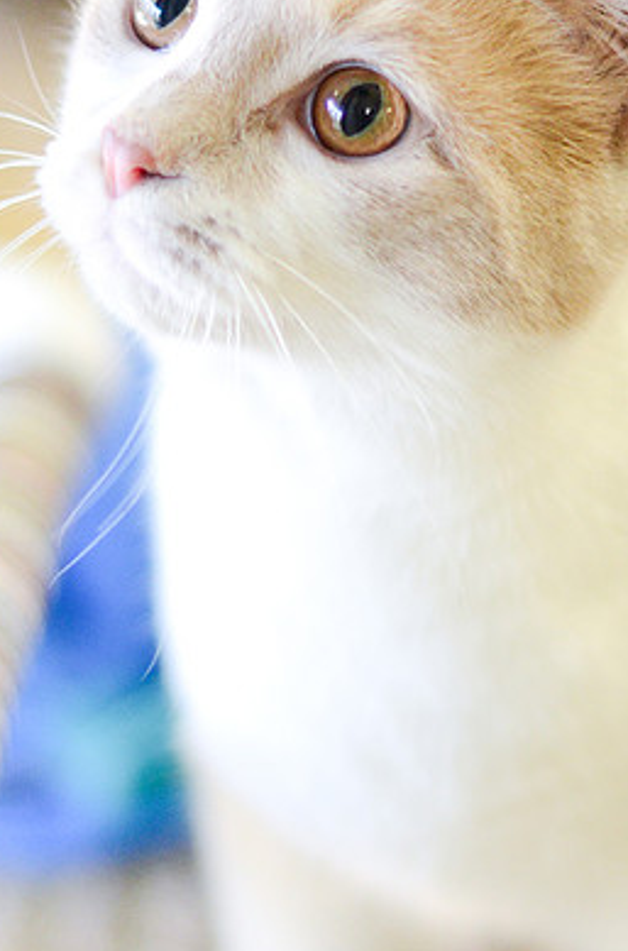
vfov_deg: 12.6
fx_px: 4318
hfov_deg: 8.3
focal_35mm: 164
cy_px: 491
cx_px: 299
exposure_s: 1/400
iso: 1000
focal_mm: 50
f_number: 1.6
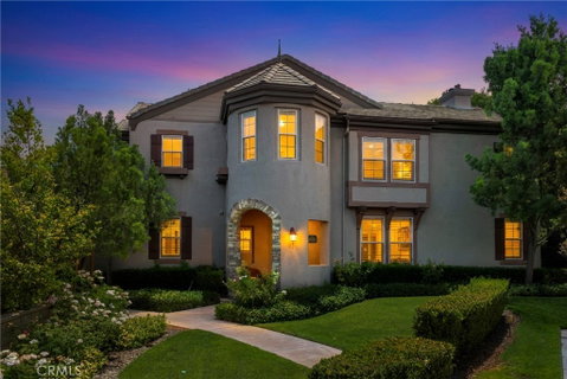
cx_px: 284
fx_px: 441
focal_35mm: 28
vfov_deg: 46.5
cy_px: 190
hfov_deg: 65.4
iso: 400
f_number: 8
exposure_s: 1/800
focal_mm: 28
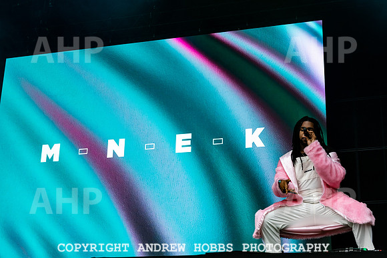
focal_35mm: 60
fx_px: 645
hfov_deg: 33.3
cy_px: 104
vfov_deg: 22.6
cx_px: 231
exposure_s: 1/500
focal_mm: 48
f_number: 5
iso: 280
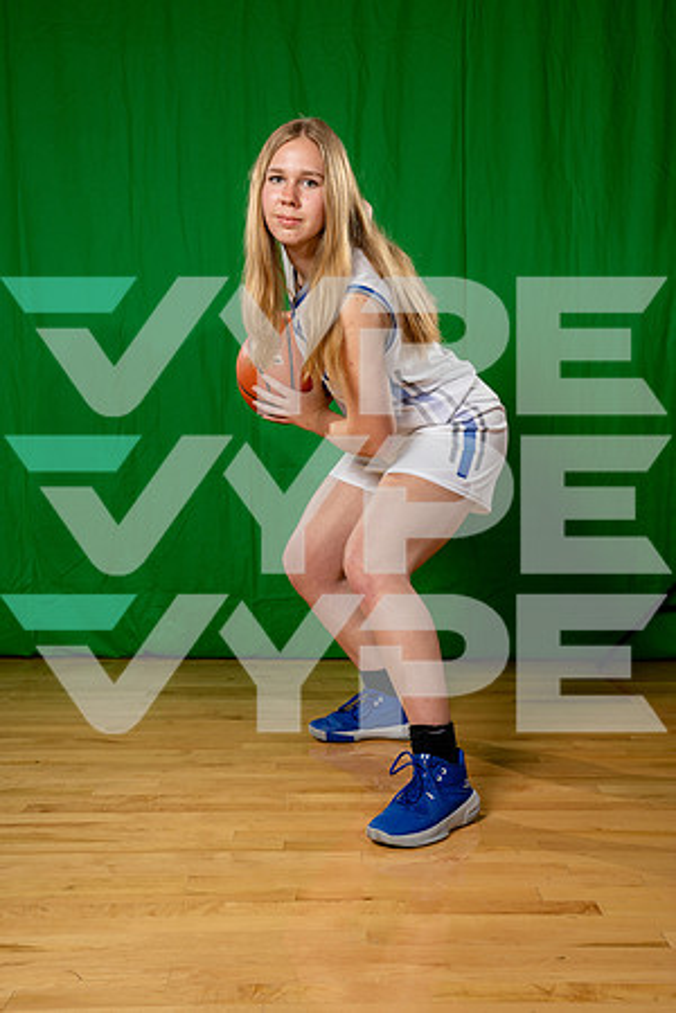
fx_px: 1211
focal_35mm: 43
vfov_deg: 45.4
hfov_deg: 31.2
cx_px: 338
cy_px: 506
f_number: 8
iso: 250
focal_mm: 43
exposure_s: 1/250
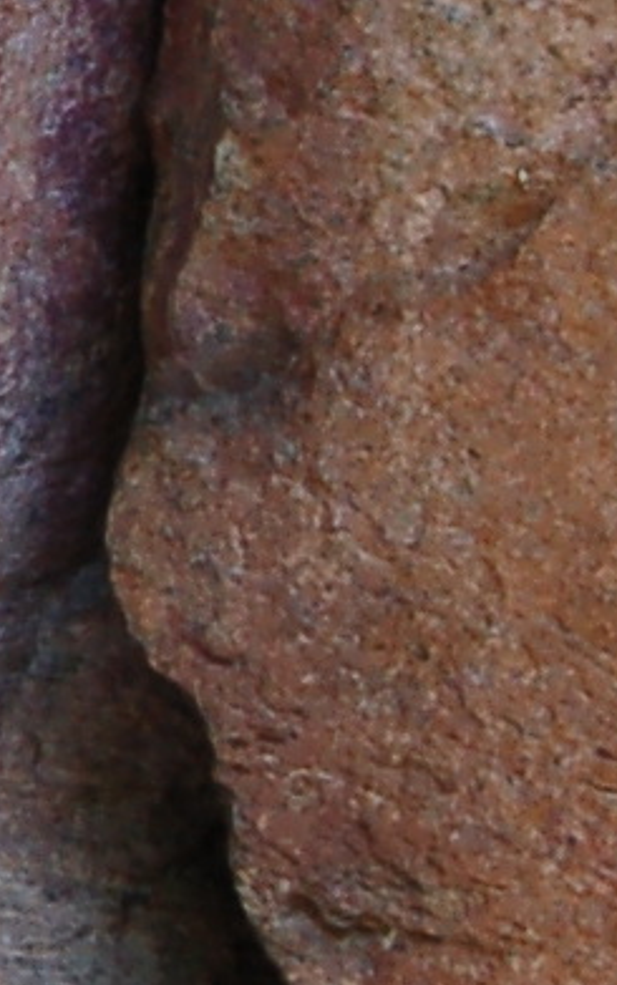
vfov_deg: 4.7
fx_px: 11977
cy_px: 78
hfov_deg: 2.9
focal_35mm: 446
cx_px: -1441
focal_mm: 38
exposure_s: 1/160
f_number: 9
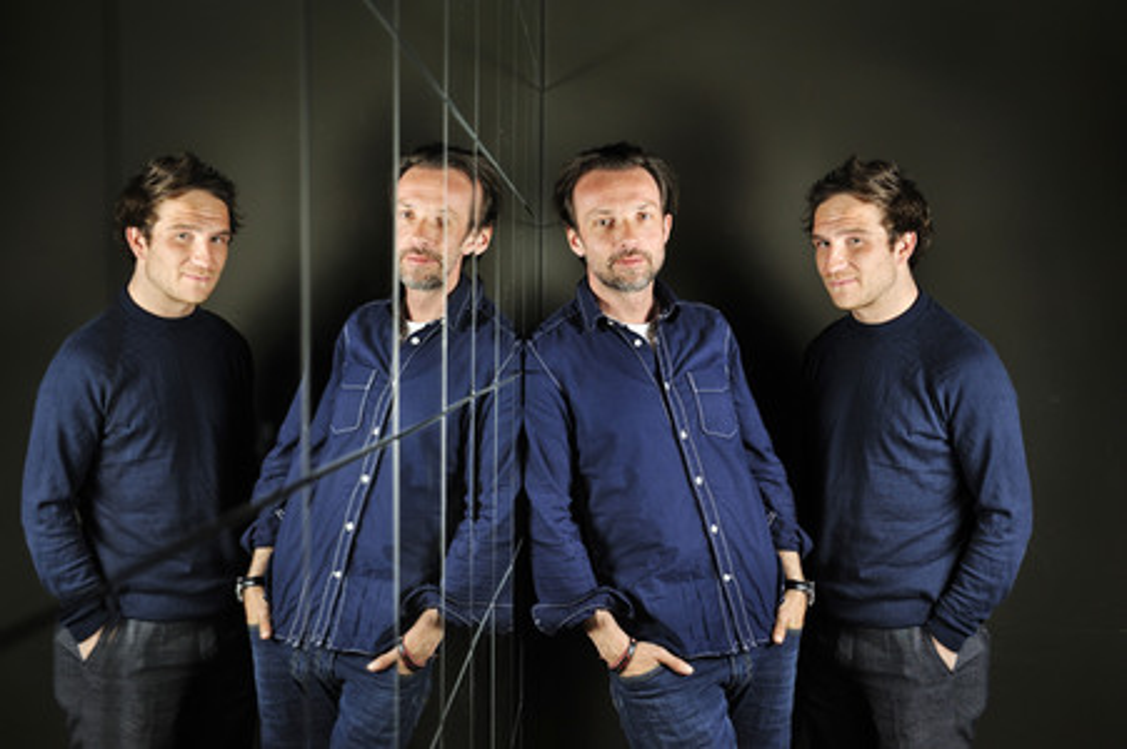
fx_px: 1408
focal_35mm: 45
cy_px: 374
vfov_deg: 29.8
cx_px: 564
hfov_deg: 43.6
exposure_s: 1/100
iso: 400
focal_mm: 45
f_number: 4.5
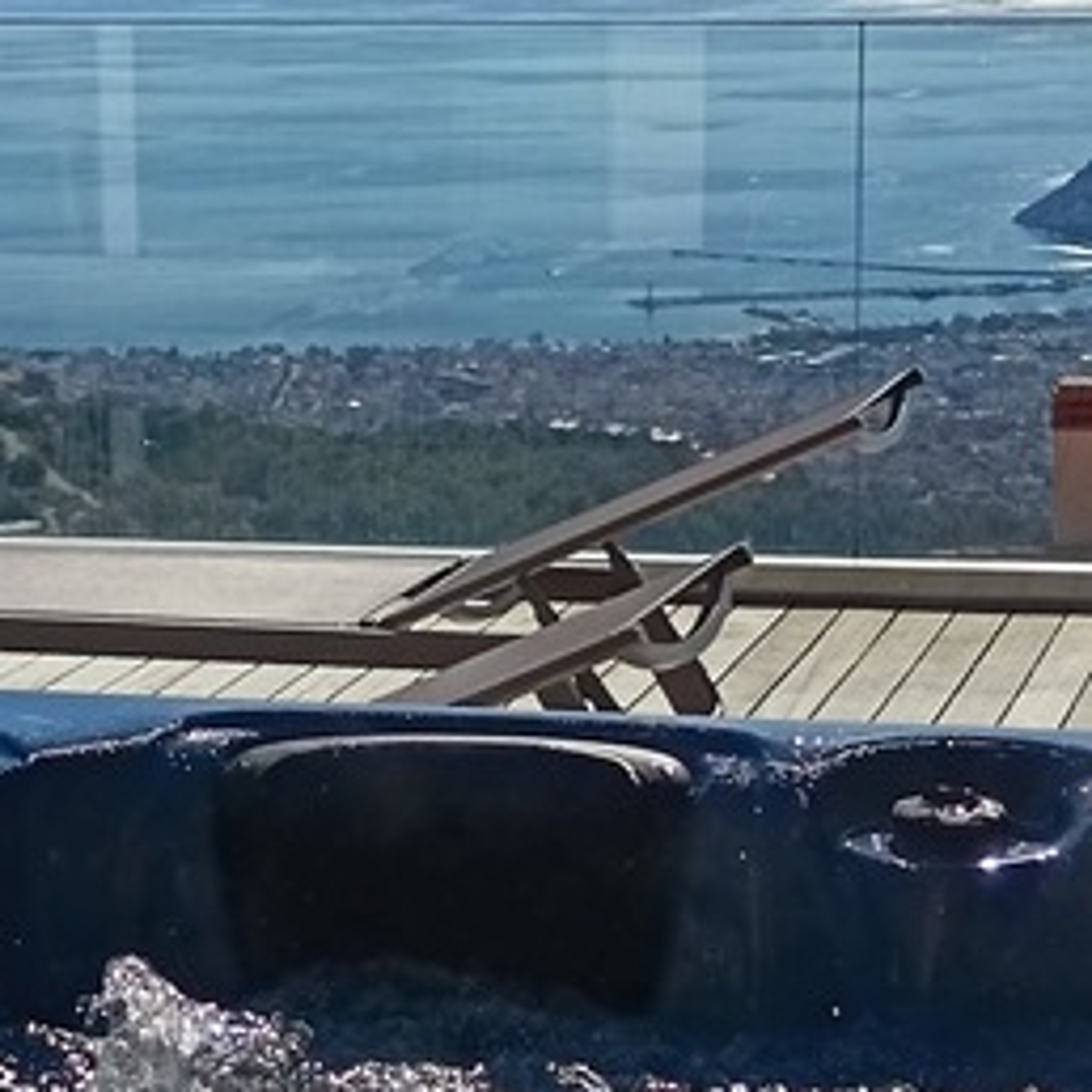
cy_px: 635
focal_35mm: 133
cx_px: 301
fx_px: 4747
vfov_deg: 13.1
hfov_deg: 13.1
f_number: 1.9
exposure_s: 1/2740
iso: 107
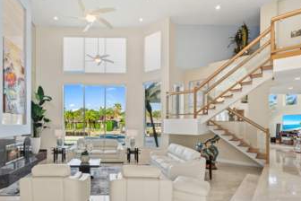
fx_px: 167
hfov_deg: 82.5
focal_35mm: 20
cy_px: 123
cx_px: 114
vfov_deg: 61.2
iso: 250
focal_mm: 14
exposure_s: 1/25
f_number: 9
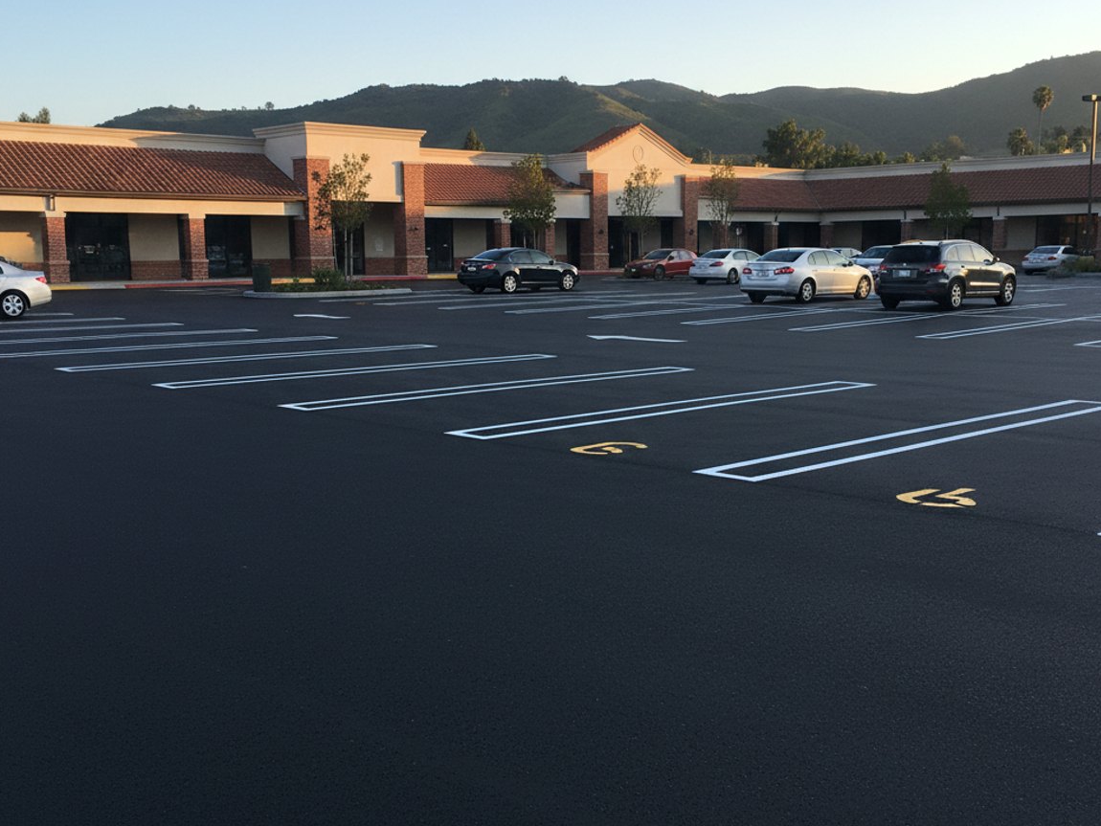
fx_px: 764
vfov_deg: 56.8
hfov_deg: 71.6
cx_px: 551
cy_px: 430
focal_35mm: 24
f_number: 1.8
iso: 1348
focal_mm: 6.4
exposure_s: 1/845
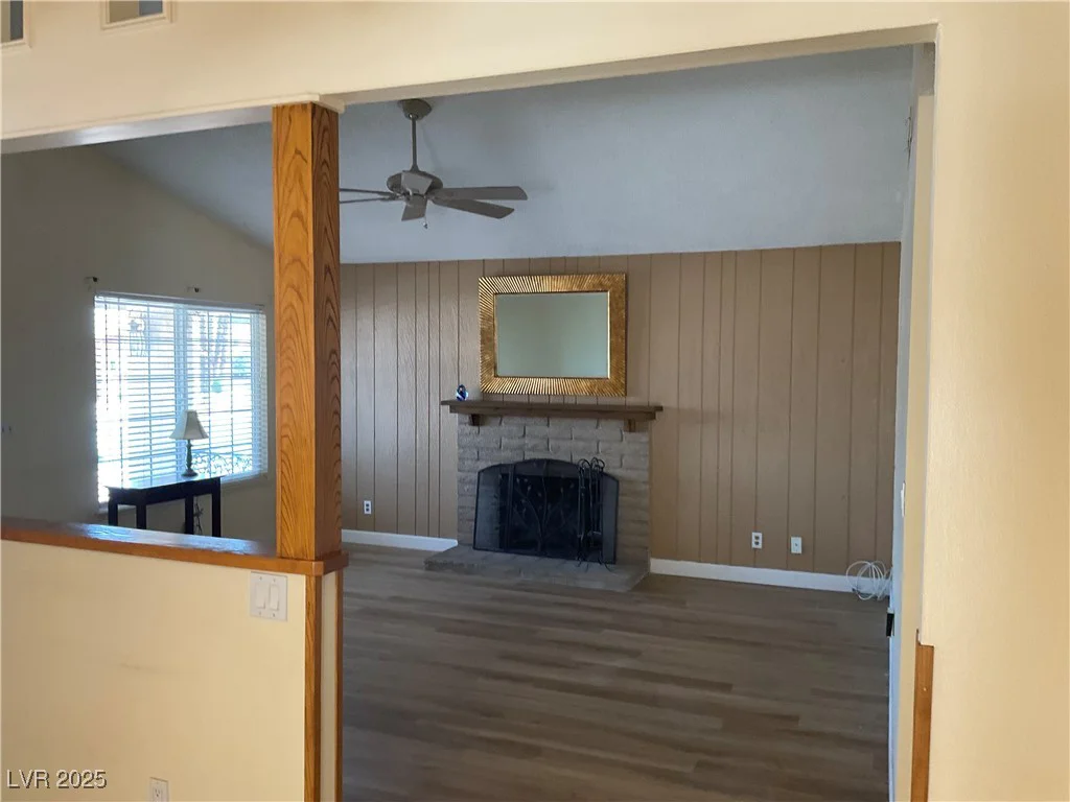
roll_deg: -0.5
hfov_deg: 61.7
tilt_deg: -3.6
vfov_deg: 48.2
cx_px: 535
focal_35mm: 29
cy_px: 401
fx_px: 896
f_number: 1.8
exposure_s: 1/60
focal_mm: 3
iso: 100
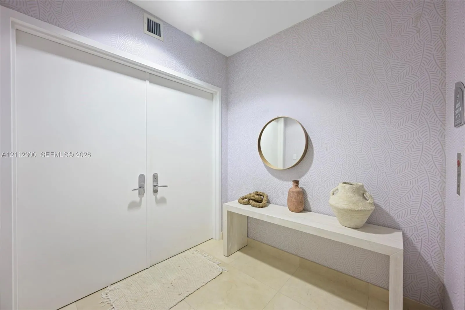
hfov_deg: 104.3
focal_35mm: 14
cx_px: 232
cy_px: 155
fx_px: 181
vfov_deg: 81.2
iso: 100
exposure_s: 1.3
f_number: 8
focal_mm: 14
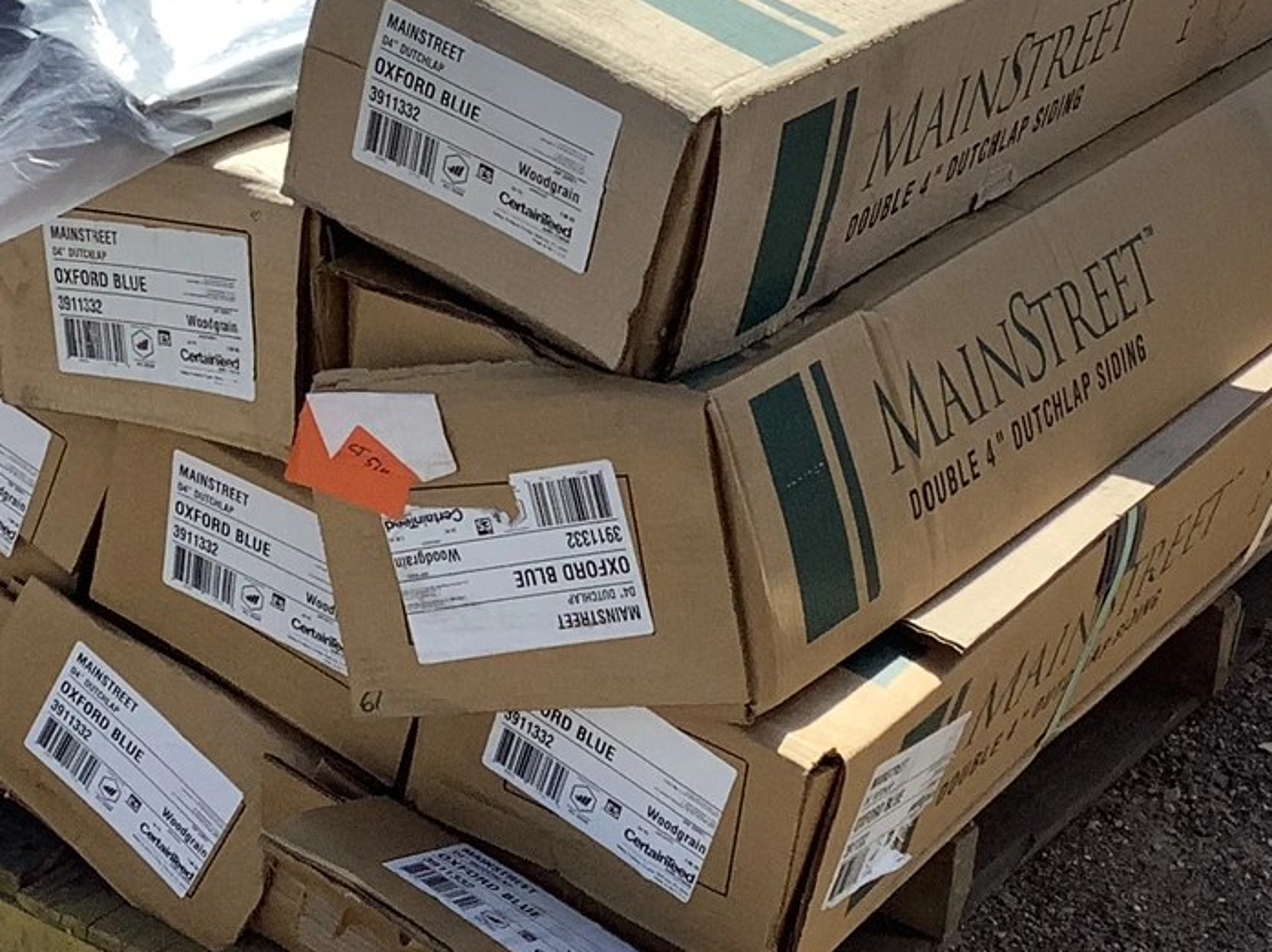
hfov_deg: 22.0
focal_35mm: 89
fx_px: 3269
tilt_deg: -19.8
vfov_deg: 16.5
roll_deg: -6.0
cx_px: 580
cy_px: 263
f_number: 2.4
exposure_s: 1/1773
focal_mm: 3.3
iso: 25
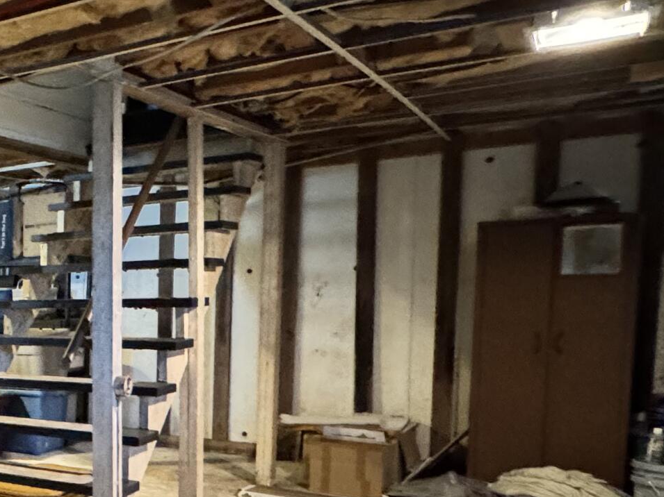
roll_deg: +1.7
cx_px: -263
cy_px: 370
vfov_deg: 32.3
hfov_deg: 30.4
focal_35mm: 44
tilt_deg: -5.7
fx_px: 844
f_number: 2.2
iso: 1250
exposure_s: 1/40
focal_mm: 2.22
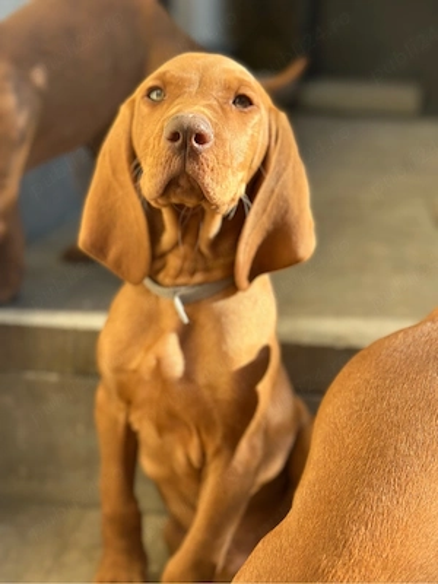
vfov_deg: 39.7
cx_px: 219
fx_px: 810
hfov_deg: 30.3
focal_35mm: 48
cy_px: 292
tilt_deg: -16.7
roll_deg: -2.8
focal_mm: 6.86
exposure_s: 1/1453
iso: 80
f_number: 1.78
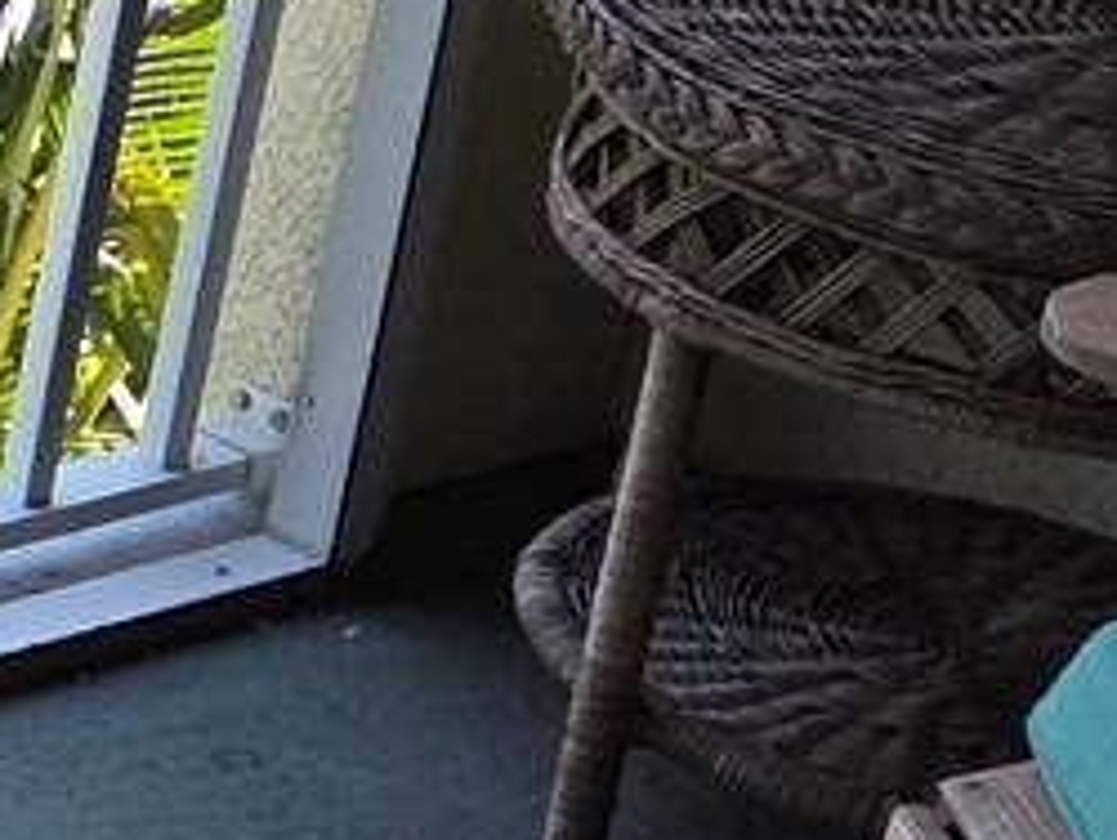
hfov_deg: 10.4
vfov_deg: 10.1
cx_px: -2006
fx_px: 4748
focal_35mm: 147
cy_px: 290
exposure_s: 1/120
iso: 32
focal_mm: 5.4
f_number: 1.8
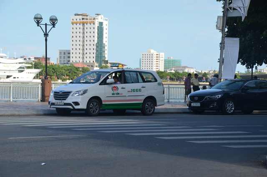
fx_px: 999
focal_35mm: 135
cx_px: 134
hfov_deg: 15.2
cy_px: 88
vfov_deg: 10.1
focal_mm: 90
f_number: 8
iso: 160
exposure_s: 1/250
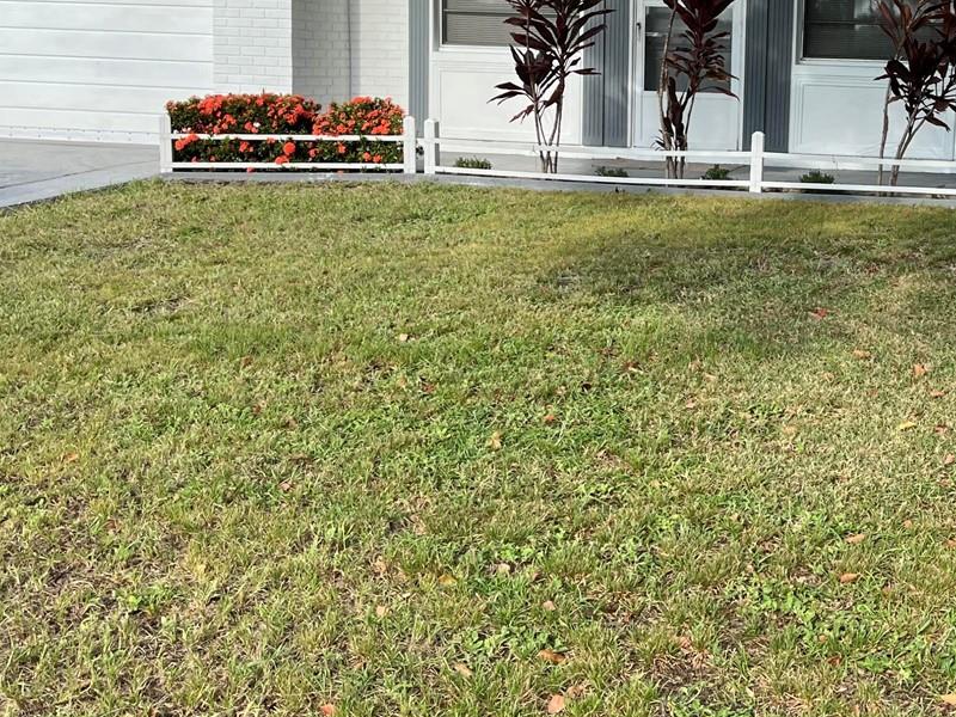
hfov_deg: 35.8
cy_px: 238
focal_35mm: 52
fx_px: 1436
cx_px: 744
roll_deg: -2.0
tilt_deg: -6.4
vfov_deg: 27.9
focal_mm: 5.1
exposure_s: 1/983
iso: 50
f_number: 1.6
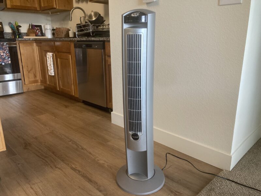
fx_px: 211
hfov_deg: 63.4
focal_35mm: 28
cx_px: 130
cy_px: 98
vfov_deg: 49.7
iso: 250
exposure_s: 1/40
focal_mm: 3.99
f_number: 1.8
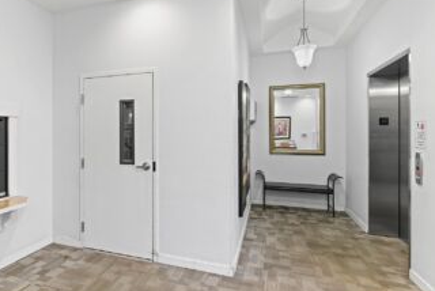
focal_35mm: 20
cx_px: 181
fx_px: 242
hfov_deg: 83.2
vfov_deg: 62.0
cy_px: 139
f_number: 8
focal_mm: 16
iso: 200
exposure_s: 1/2
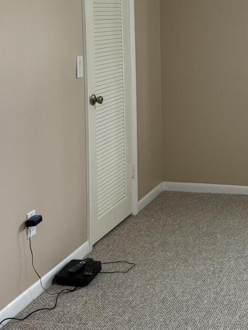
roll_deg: -0.7
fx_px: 687
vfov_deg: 26.8
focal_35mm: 72
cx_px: 179
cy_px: 93
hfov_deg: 20.3
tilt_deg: -8.7
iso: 125
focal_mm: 5.96
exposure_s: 1/120
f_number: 1.6
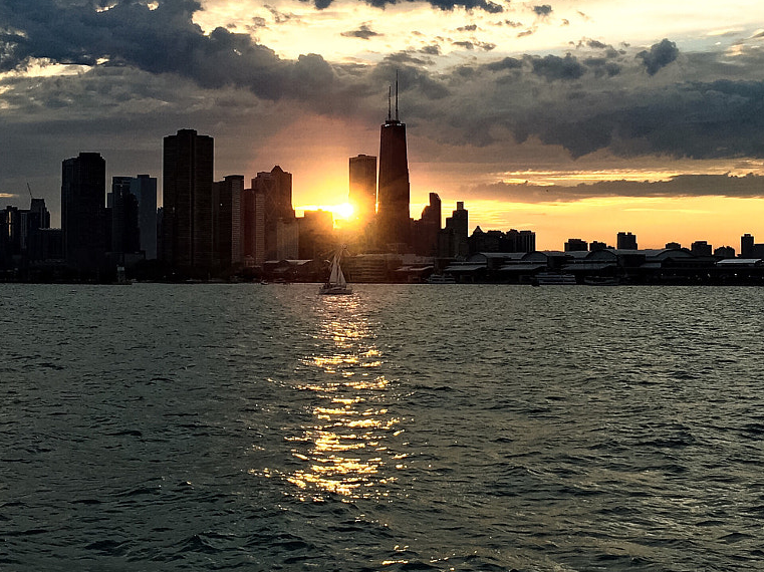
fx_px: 1346
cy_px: 251
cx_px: 356
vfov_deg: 24.0
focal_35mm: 61
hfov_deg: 31.7
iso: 25
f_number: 2.2
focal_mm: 4.15
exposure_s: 1/739
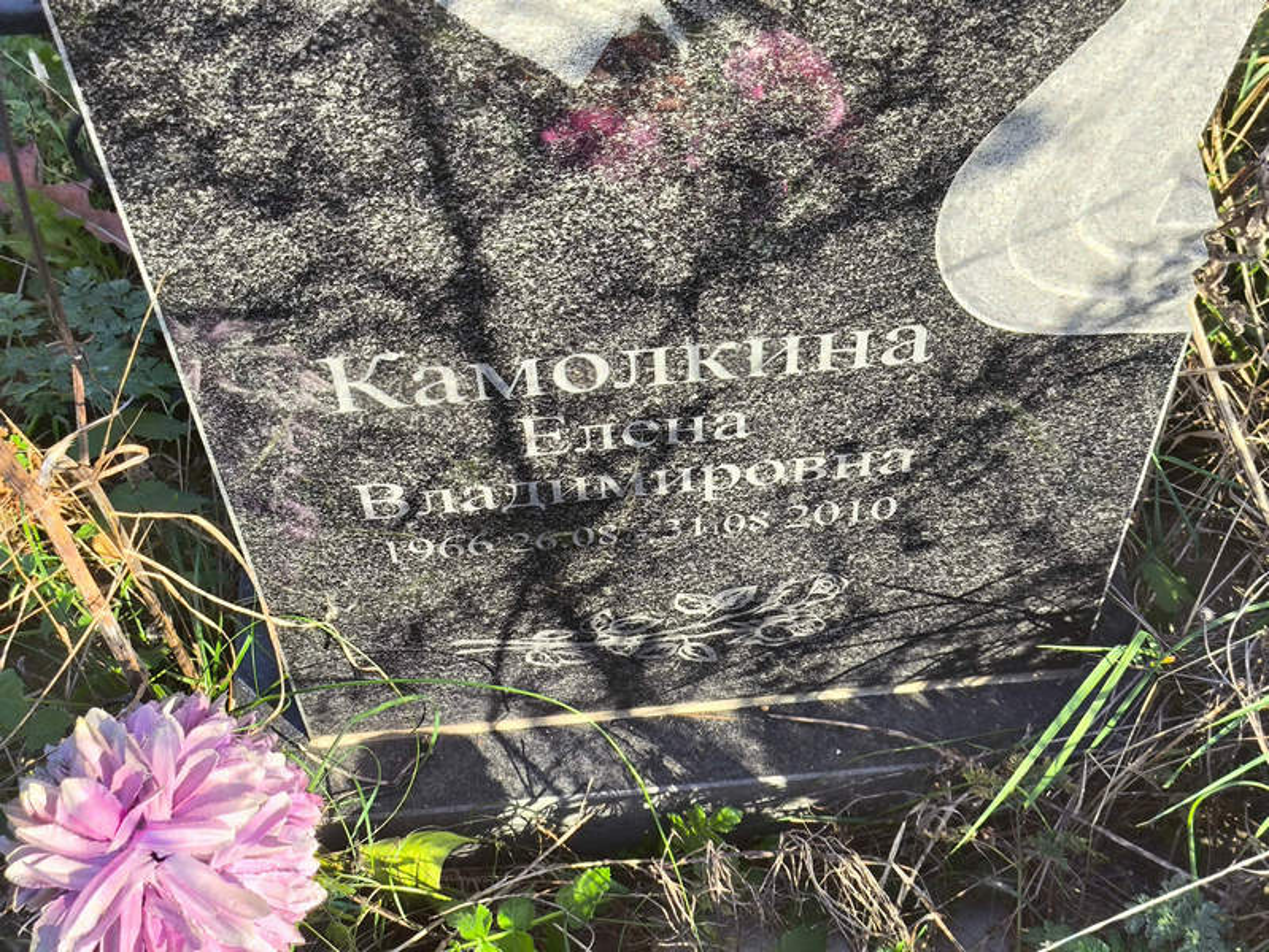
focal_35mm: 50
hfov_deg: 38.2
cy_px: 476
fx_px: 1834
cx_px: 634
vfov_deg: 29.1
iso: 50
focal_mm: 4.71
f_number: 1.7
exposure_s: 1/391
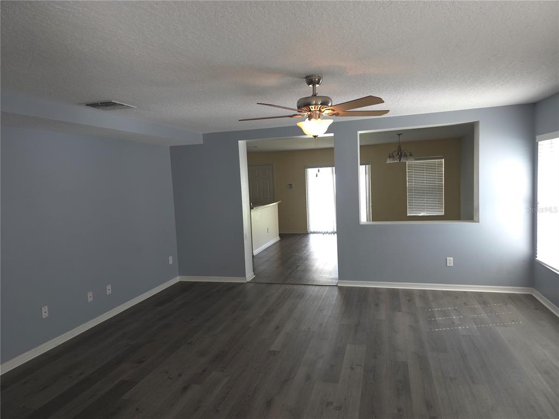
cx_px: 280
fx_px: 371
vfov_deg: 58.9
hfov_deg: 73.9
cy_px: 210
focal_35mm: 23
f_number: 1.7
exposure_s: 1/60
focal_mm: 6.3
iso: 50
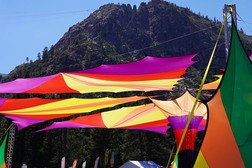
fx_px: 406
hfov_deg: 34.3
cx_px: 161
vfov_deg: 23.2
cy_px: 44
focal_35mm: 58
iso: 100
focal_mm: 24
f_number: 10
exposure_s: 1/160
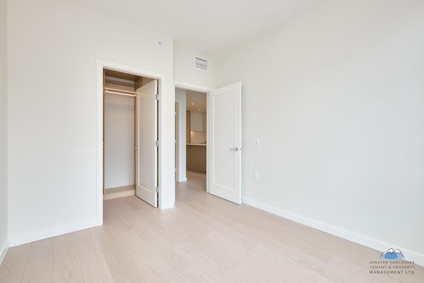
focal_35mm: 15
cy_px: 142
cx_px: 212
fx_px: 177
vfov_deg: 77.4
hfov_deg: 100.4
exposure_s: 1/30
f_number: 8
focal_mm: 10
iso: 400
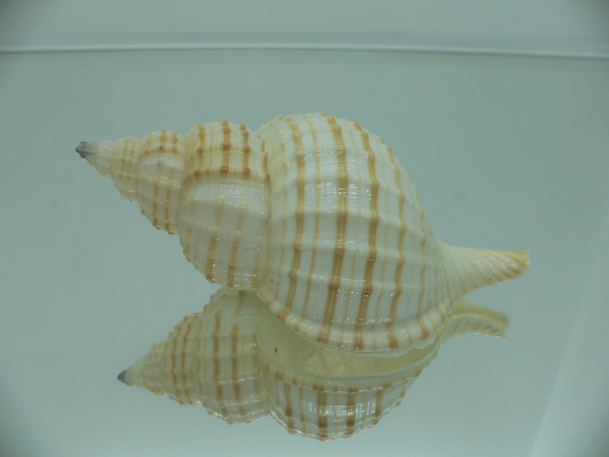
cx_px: 304
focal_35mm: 35
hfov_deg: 52.6
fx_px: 616
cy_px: 228
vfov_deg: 40.7
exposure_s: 1/60
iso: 80
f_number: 2.8
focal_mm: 4.6
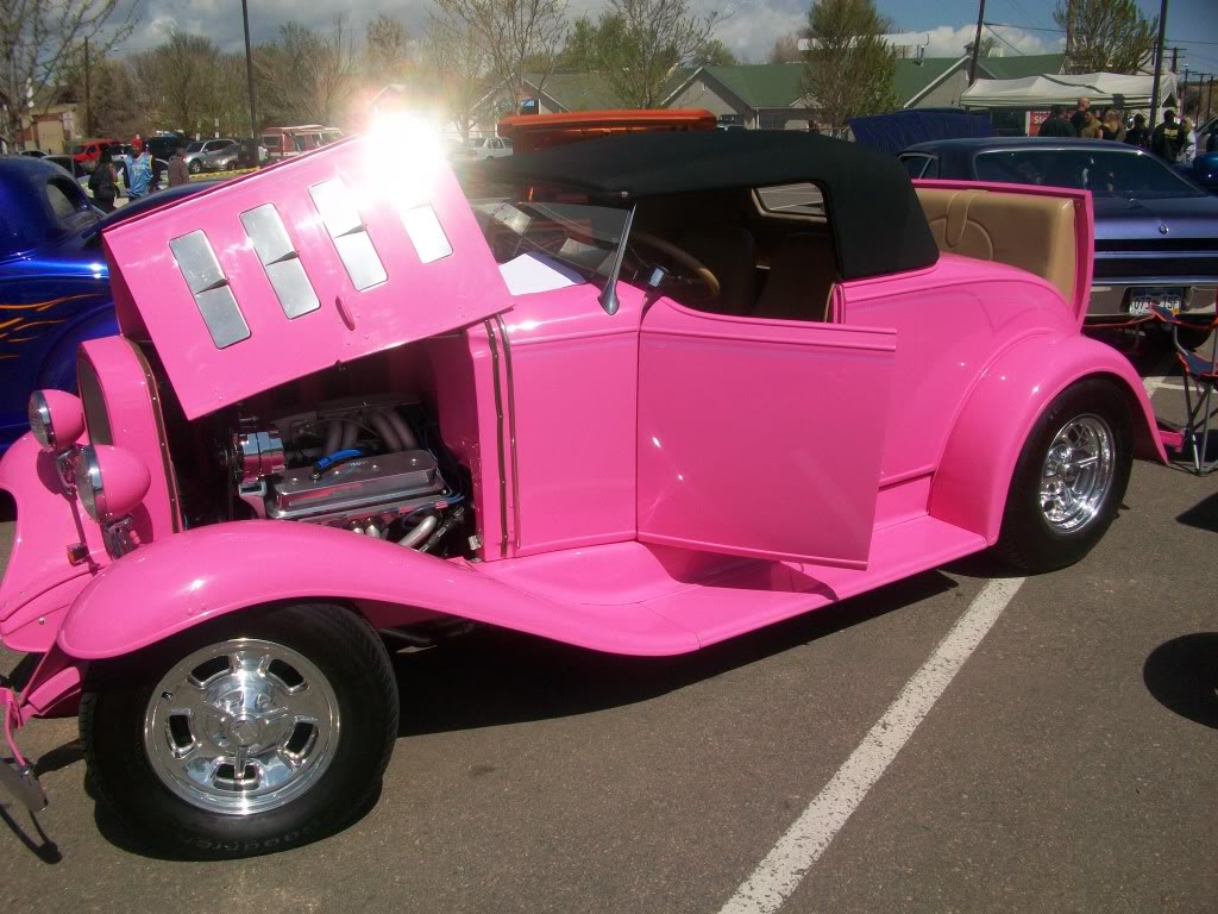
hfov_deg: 56.8
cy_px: 457
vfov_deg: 44.2
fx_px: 1126
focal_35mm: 32
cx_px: 609
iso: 64
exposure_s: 1/640
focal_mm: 5.7
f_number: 5.5
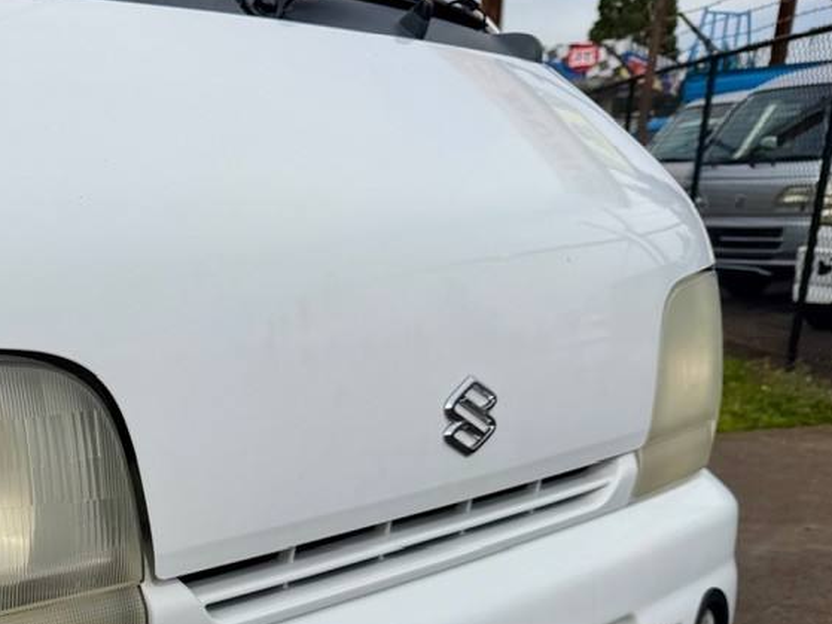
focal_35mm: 55
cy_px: 670
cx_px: -63
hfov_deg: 31.4
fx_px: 1322
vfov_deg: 24.9
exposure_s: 1/5714
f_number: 1.78
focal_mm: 6.76
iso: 80
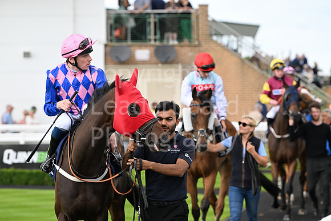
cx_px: 166
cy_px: 110
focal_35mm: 200
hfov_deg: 10.3
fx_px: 1839
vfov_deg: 6.9
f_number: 5.6
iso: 500
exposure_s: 1/500
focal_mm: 200
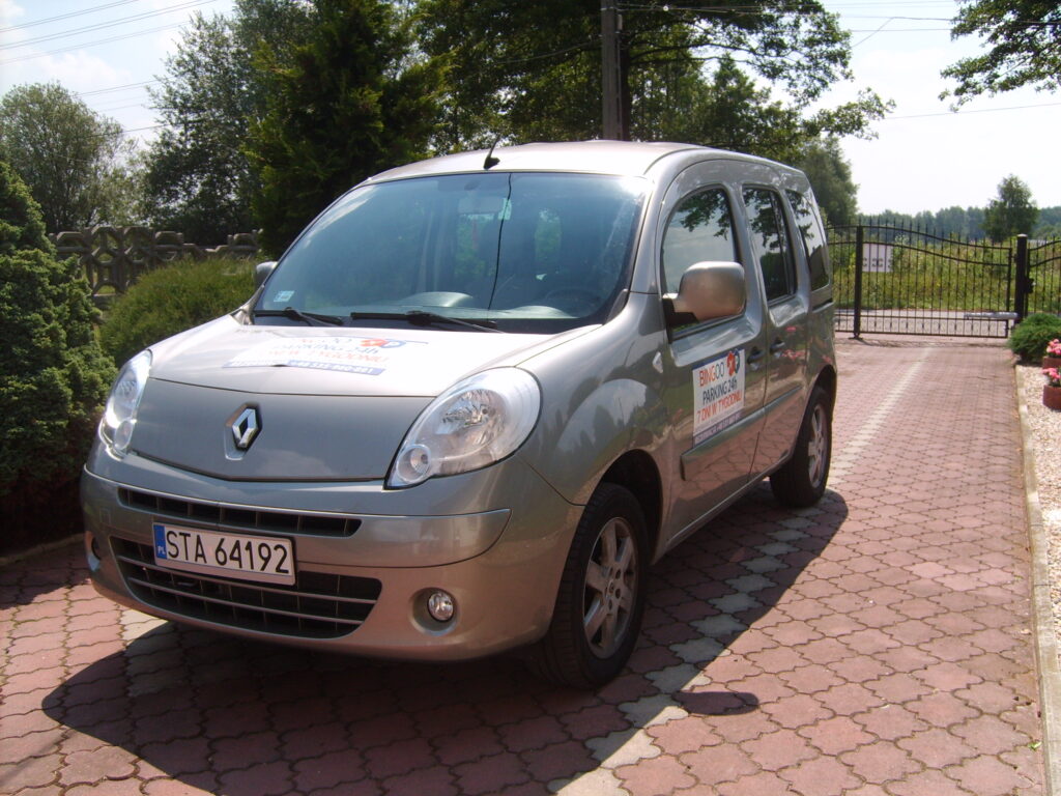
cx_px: 530
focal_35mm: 35
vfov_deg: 40.7
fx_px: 1073
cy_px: 398
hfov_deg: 52.6
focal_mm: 5.8
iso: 50
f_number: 2.8
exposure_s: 1/1000
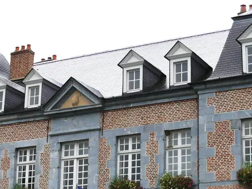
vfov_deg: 15.7
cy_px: 132
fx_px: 684
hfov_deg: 20.9
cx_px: 109
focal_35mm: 94
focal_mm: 7.4
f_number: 2.8
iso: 100
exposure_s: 1/30
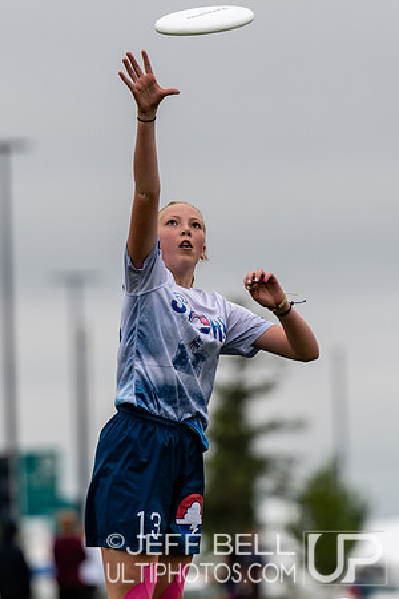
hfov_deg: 3.1
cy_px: 300
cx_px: 200
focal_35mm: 450
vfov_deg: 4.6
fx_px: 7481
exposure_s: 1/1000
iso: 100
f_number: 2.8
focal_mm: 200
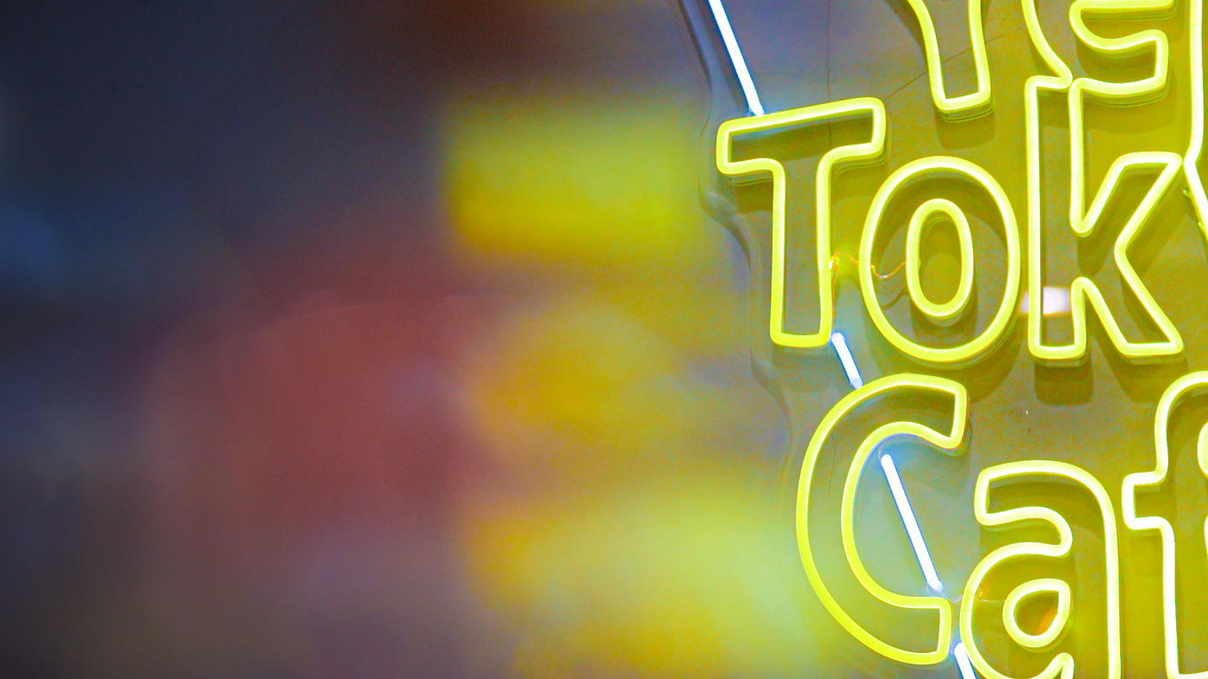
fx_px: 3587
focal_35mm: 112
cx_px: 1158
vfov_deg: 10.8
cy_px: 423
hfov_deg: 18.7
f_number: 1.2
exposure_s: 1/5000
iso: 400
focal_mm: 50
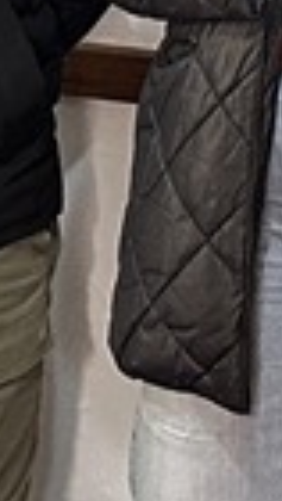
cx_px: 282
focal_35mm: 205
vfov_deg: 10.3
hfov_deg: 5.9
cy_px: -170
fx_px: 2719
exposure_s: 1/50
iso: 500
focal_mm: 6.86
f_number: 1.78
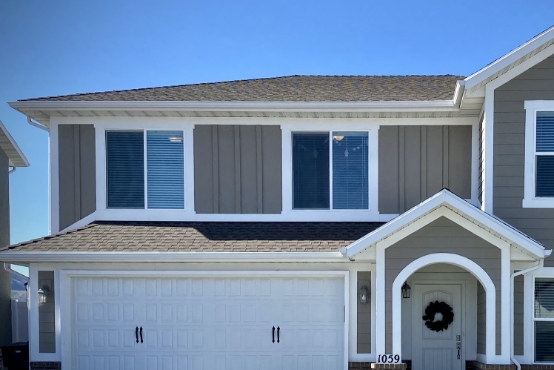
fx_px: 569
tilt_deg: +6.8
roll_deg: +0.8
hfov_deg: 50.9
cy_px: 232
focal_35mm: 37
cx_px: 369
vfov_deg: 35.7
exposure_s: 1/2105
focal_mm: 4.25
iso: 32
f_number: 1.8
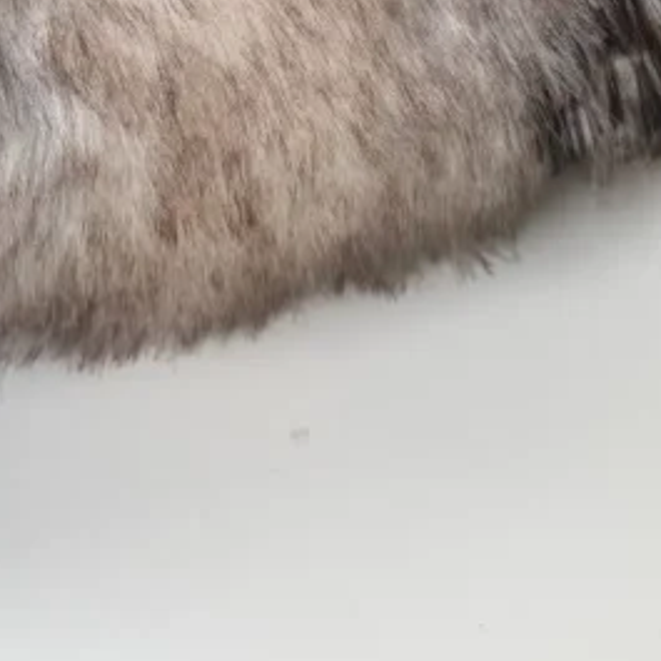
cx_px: 140
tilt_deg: -35.1
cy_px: -80
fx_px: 1383
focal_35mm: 64
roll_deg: +5.8
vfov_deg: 24.9
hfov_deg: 26.4
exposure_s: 1/330
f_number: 1.78
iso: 80
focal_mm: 6.76
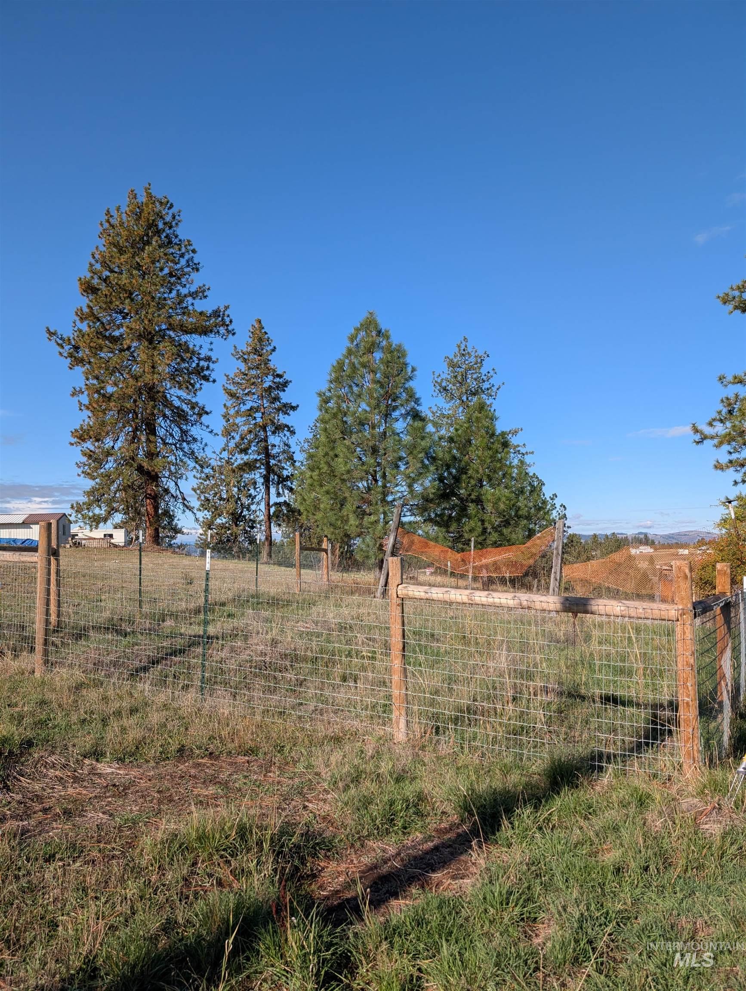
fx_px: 688
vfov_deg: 71.5
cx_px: 373
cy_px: 496
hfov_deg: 56.9
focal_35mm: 24
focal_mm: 6.9
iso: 22
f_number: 1.68
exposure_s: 1/1271
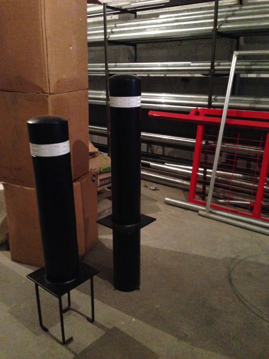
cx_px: 134
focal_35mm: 33
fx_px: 342
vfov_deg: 55.4
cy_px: 180
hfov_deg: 42.9
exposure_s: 1/15
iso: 800
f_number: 2.4
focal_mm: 4.12
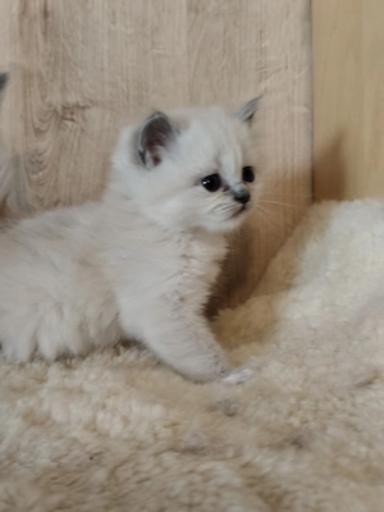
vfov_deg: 39.7
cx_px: 192
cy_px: 256
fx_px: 710
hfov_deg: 30.3
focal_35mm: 48
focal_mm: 6.19
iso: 1000
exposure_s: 1/33.3
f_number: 1.65
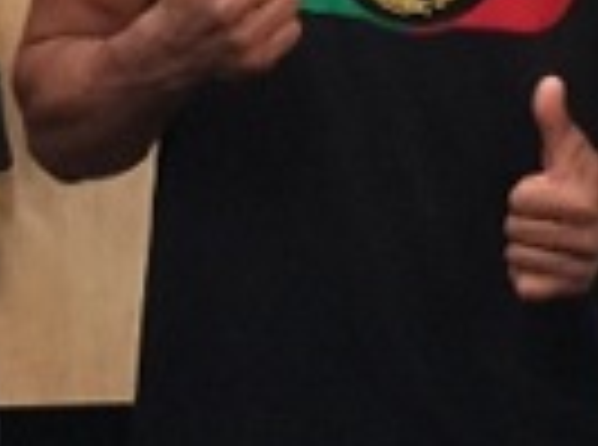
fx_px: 2446
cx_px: 306
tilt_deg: -9.6
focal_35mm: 142
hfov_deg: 13.9
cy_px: -142
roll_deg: +1.5
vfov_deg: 10.2
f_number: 2.2
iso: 125
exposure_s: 1/15
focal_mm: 4.15
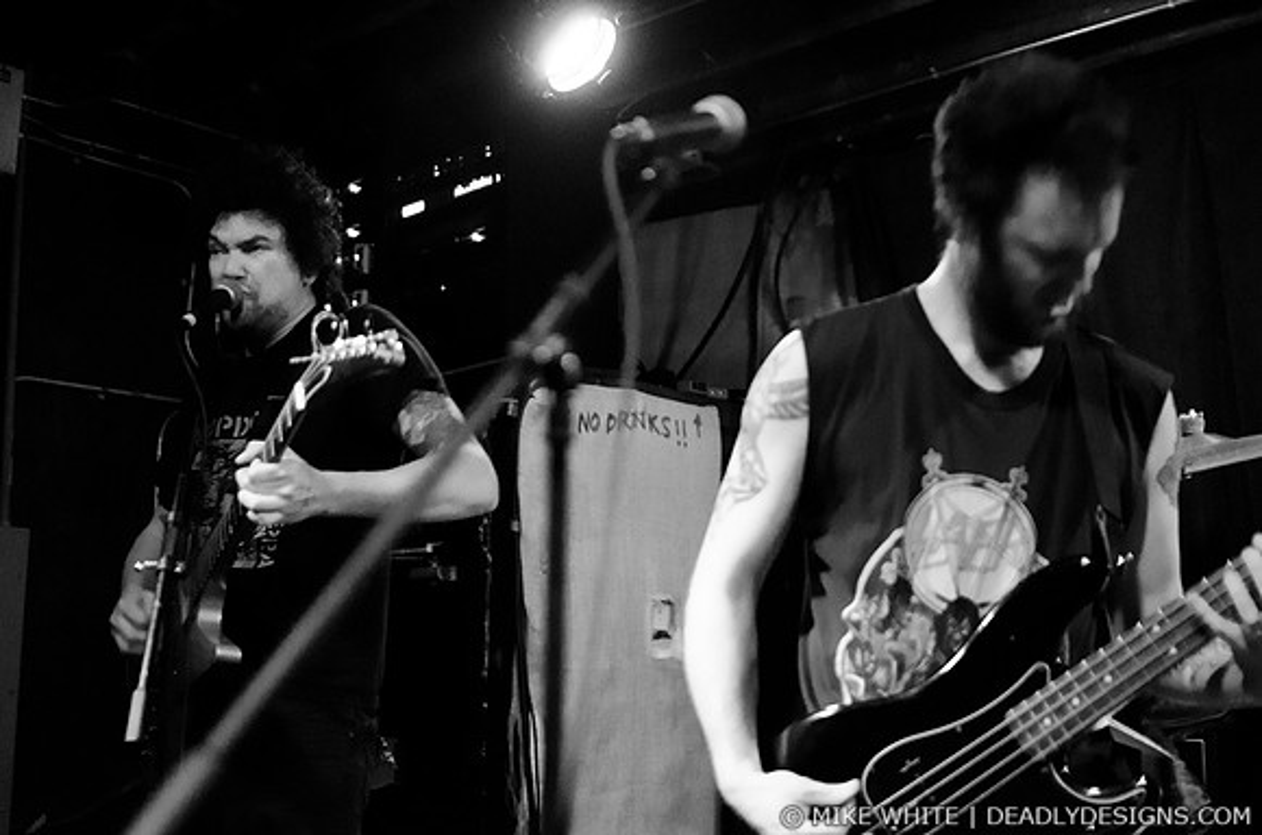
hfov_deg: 43.7
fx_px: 1574
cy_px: 418
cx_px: 631
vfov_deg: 29.7
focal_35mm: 45
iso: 1600
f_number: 1.8
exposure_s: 1/80
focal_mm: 30
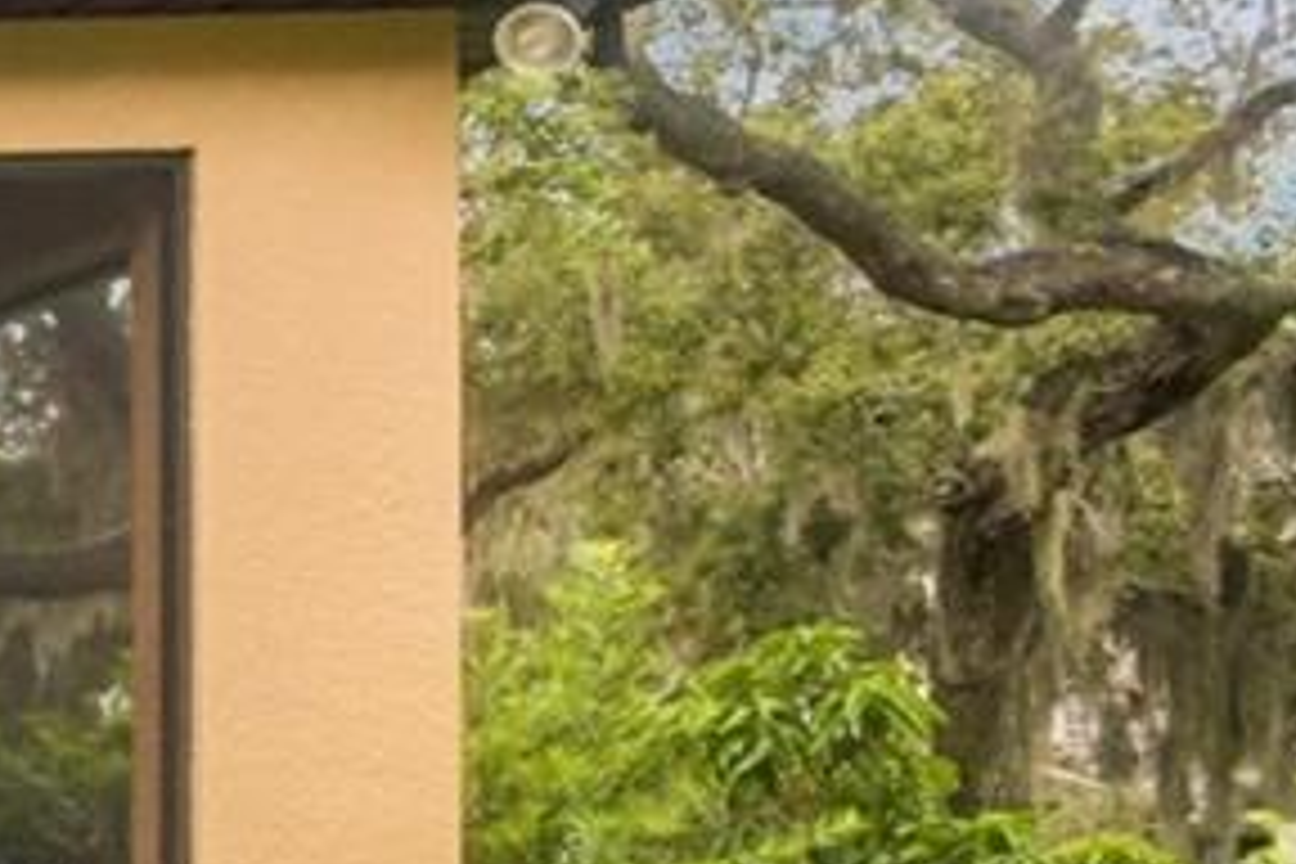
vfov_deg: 14.9
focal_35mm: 89
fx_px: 3204
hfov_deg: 13.6
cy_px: 990
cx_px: -2066
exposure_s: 1/320
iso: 400
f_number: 8
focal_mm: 16
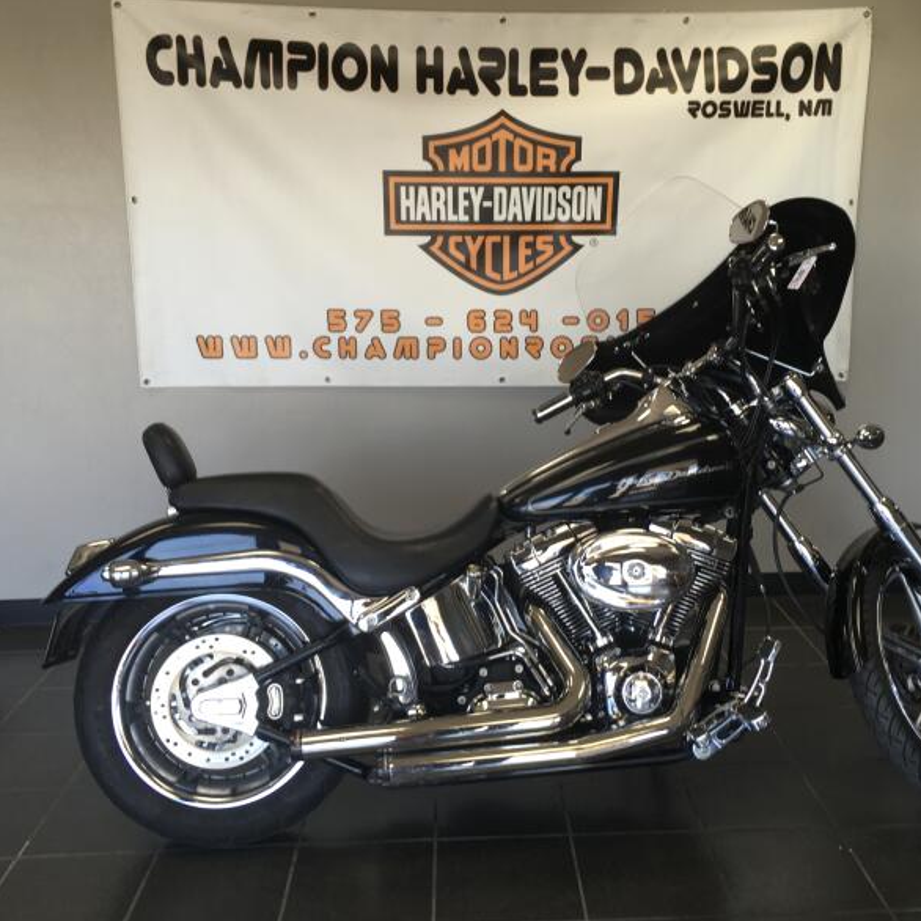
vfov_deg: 47.2
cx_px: 500
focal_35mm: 35
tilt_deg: -13.4
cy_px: 465
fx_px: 1054
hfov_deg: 47.2
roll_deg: +0.5
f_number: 2.2
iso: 25
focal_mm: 4.15
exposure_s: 1/50
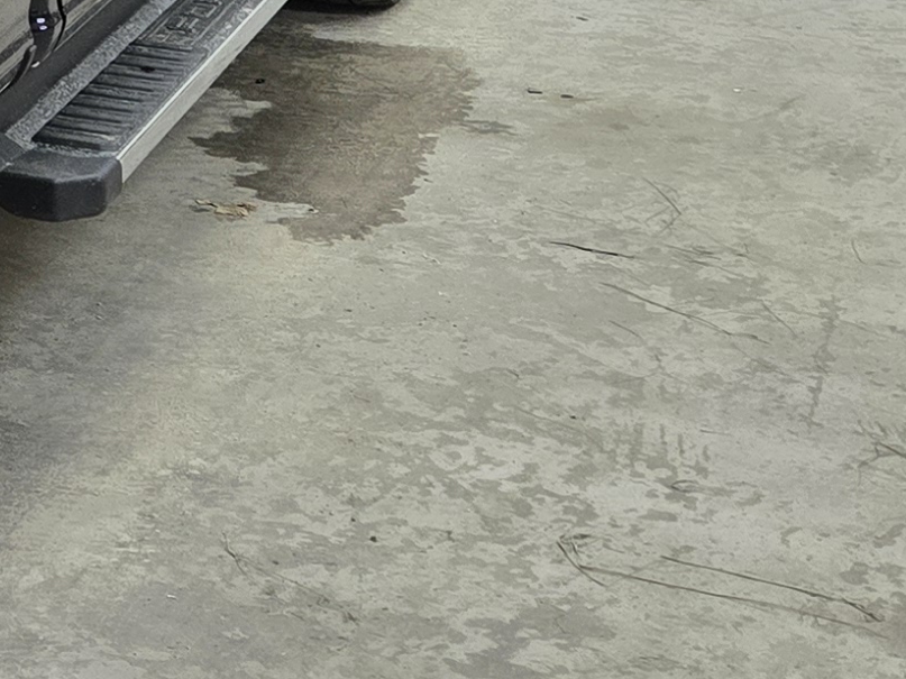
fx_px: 2983
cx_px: -615
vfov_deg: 12.0
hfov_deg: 15.4
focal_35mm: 114
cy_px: -529
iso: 250
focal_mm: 5.4
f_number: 1.8
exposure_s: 1/120
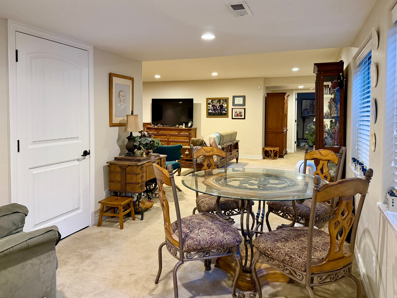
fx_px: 275
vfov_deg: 56.8
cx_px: 198
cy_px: 149
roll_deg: +0.9
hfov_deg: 71.6
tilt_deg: -6.9
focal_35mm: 24
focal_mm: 6.76
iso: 500
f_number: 1.78
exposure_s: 1/60
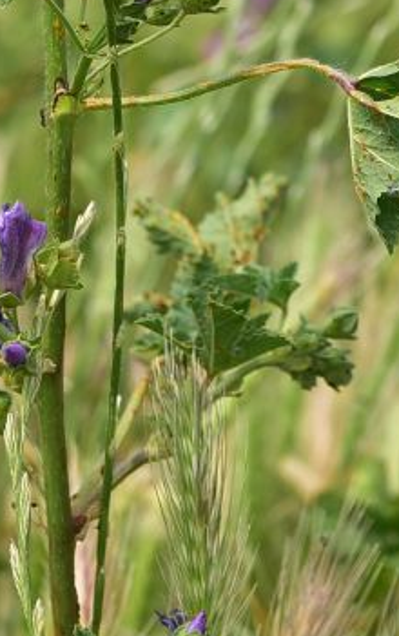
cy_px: -272
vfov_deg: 7.8
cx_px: 21
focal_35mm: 264
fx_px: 4584
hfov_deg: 5.0
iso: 200
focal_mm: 70
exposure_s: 1/400
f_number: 8
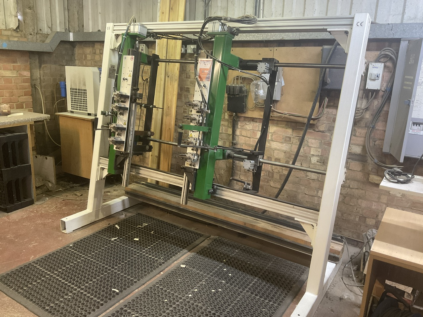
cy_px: 158
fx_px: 354
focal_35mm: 29
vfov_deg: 48.2
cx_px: 212
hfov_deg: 61.7
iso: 200
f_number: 1.8
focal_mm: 3
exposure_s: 1/50
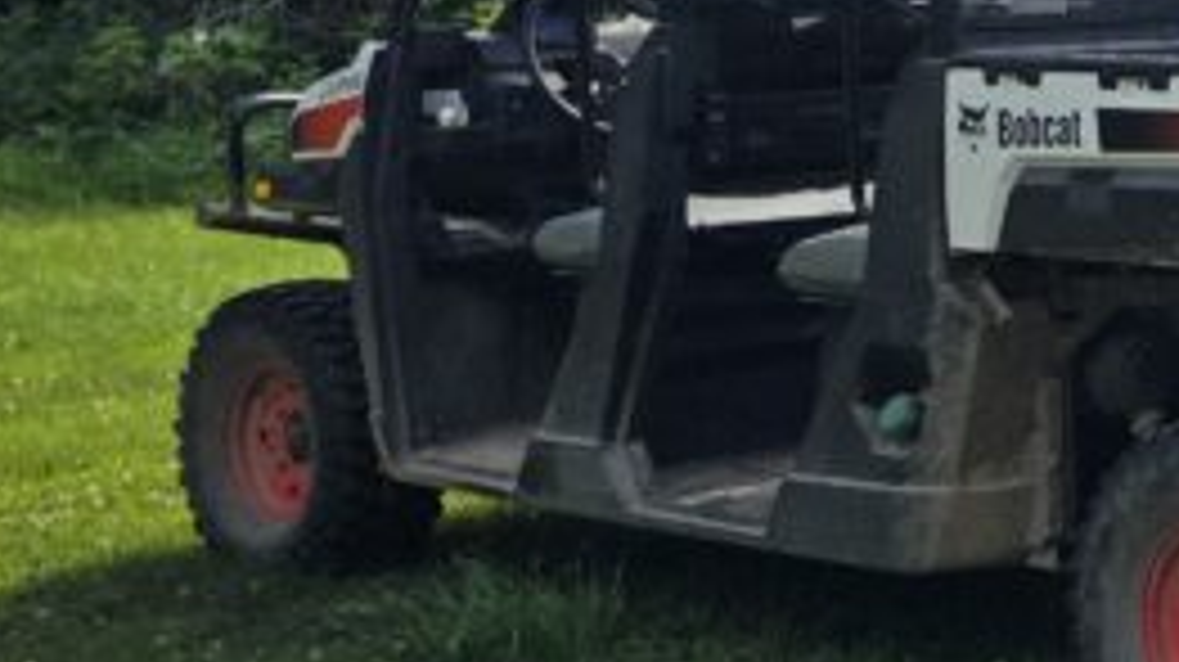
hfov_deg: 17.9
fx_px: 3062
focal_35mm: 98
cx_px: 2056
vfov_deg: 12.3
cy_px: 90
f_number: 1.7
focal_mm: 6.3
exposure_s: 1/7626
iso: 80
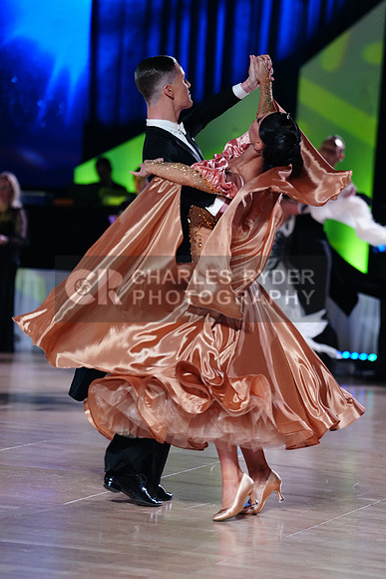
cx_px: 193
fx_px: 1945
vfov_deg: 16.9
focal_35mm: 121
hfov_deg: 11.3
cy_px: 290
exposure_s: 1/400
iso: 2000
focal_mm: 121
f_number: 2.8
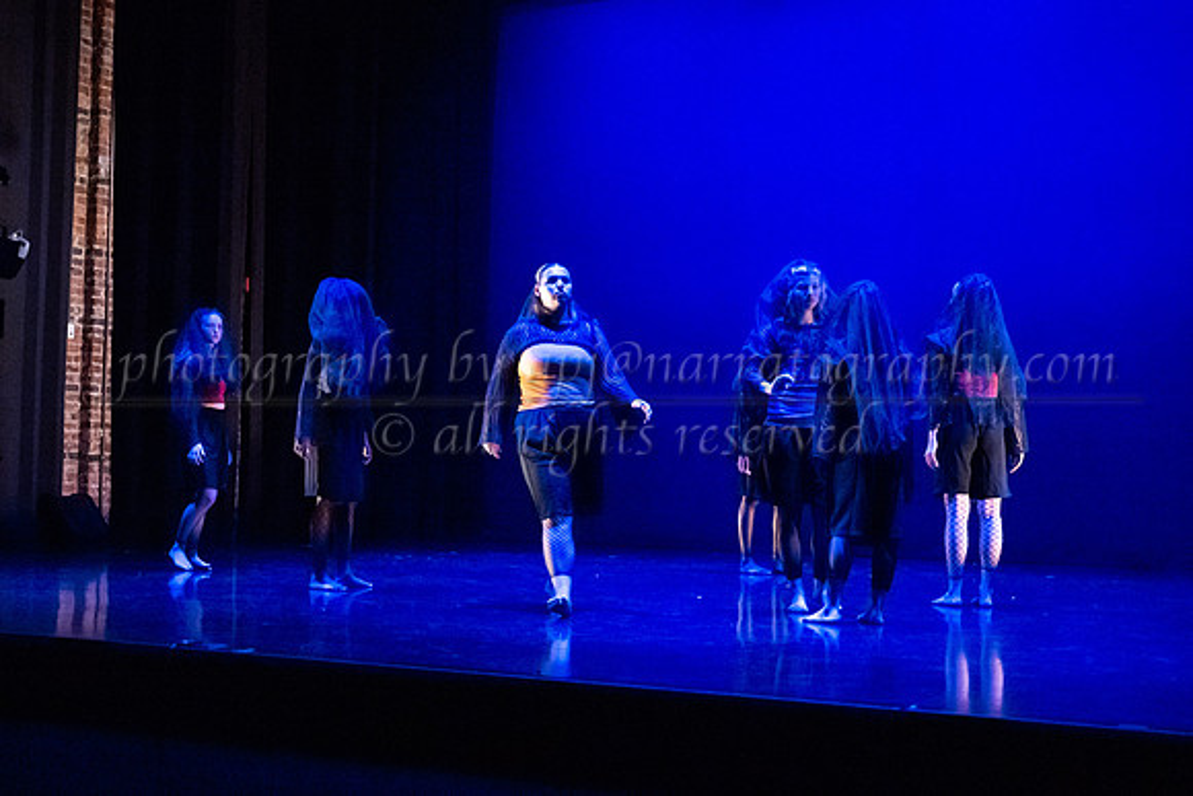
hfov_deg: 38.4
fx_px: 1702
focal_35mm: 51
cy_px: 371
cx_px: 452
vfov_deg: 26.3
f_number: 2.8
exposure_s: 1/250
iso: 4000
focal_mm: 41
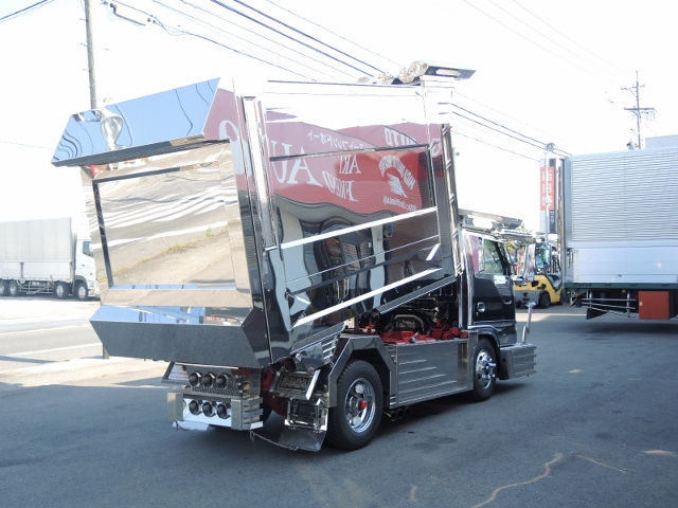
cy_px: 254
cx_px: 339
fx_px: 686
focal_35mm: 35
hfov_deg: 52.6
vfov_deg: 40.7
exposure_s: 1/320
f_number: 2.2
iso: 80
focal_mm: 7.6
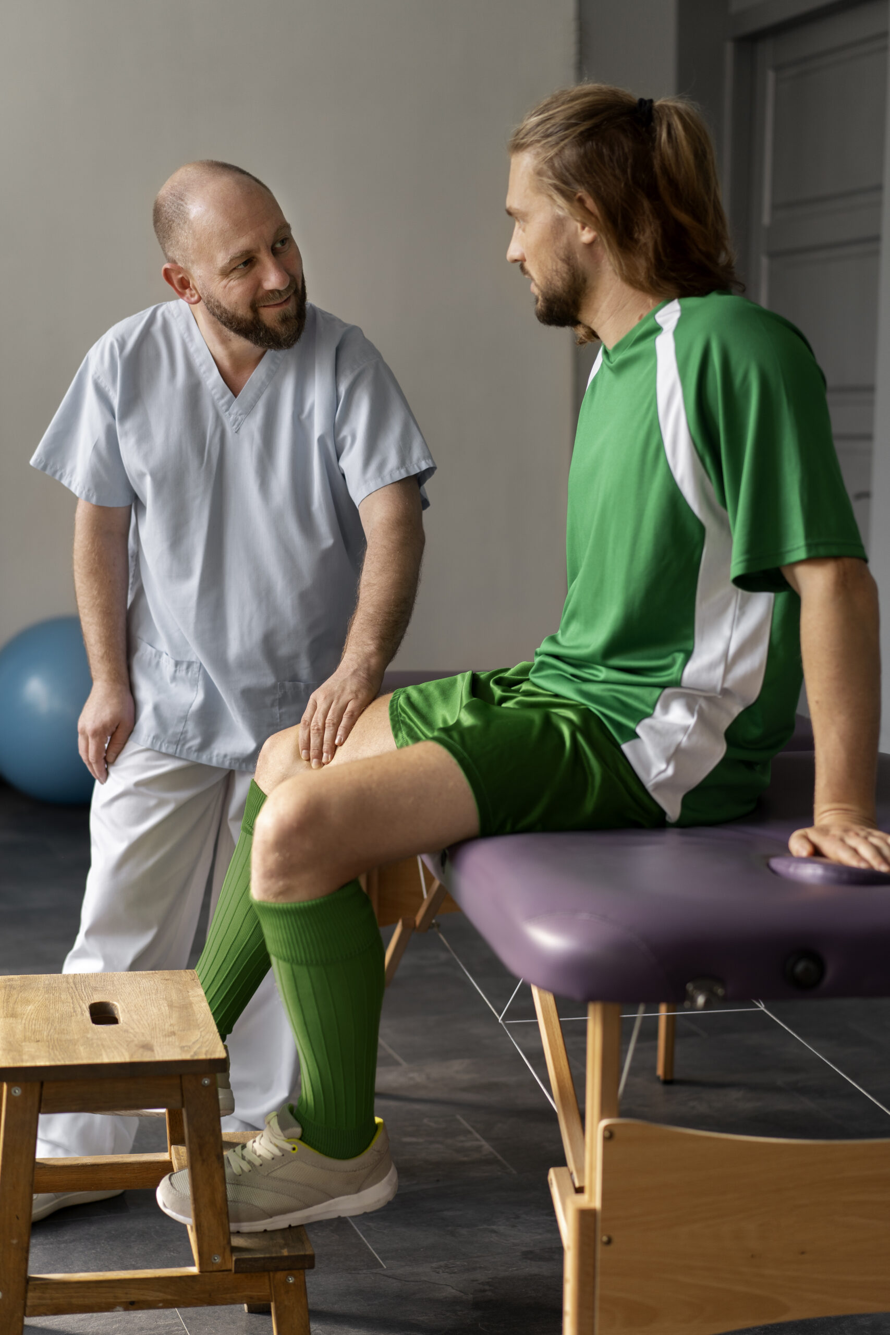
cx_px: 445
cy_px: 668
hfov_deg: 24.6
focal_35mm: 55
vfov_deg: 36.2
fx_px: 2039
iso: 250
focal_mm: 55
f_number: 2.5
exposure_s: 1/160
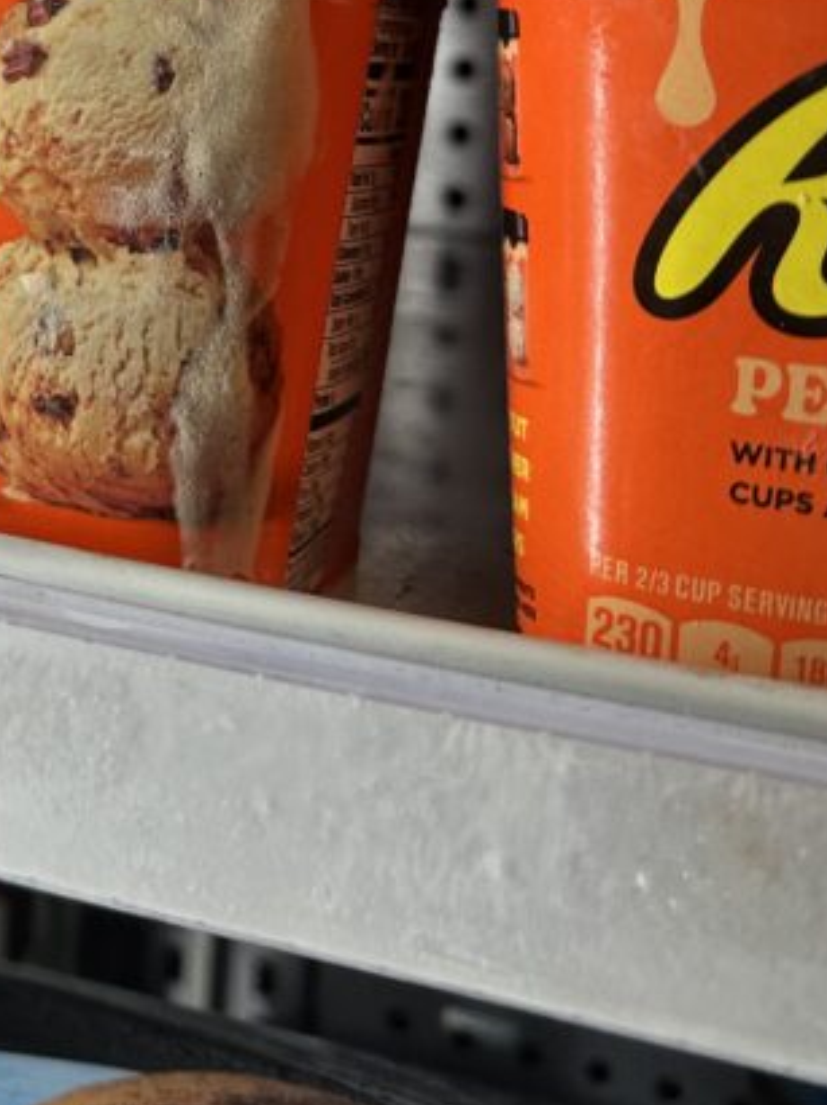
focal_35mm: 60
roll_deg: -4.4
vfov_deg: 30.3
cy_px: 46
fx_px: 1913
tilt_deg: -1.0
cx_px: -164
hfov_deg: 22.5
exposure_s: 1/393
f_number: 1.78
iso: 80
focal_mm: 6.86
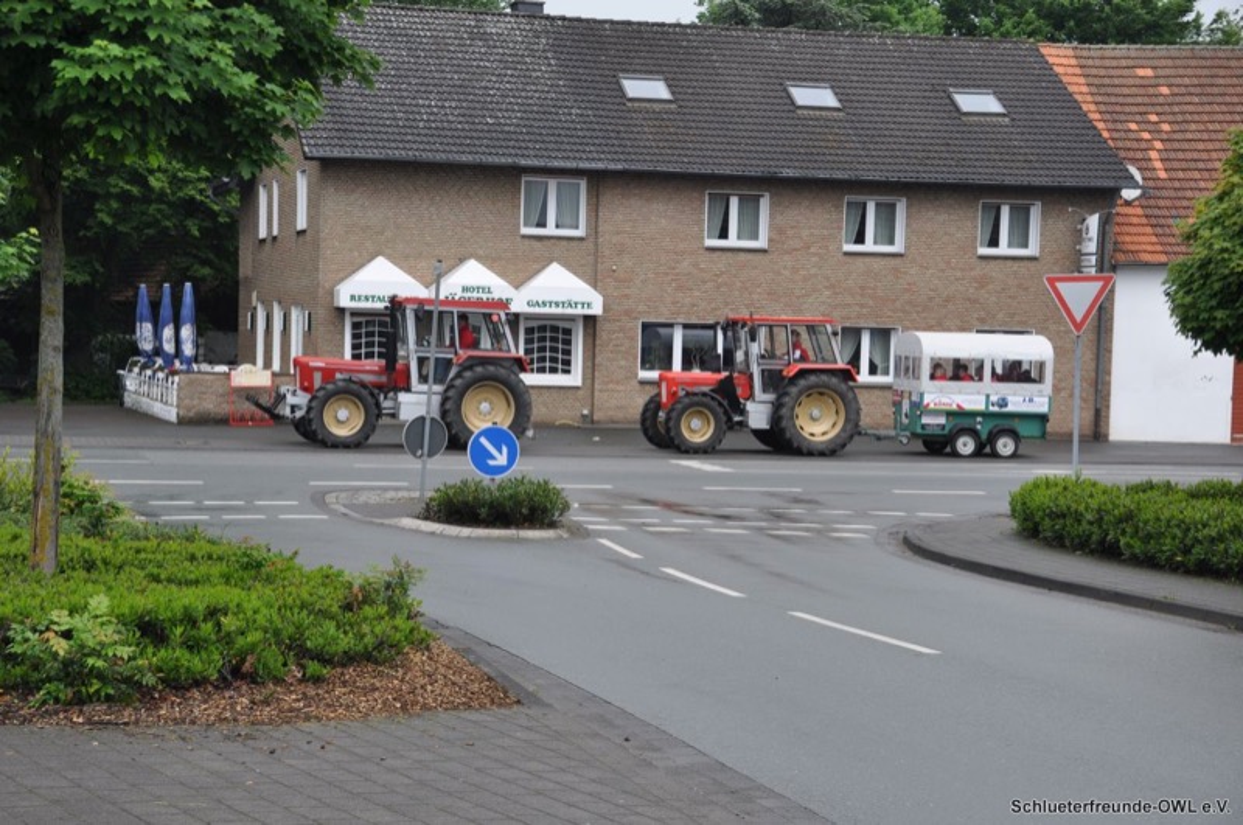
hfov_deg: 27.0
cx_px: 622
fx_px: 2586
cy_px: 412
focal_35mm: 75
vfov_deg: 18.1
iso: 200
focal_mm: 50
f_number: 7.1
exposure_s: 1/200
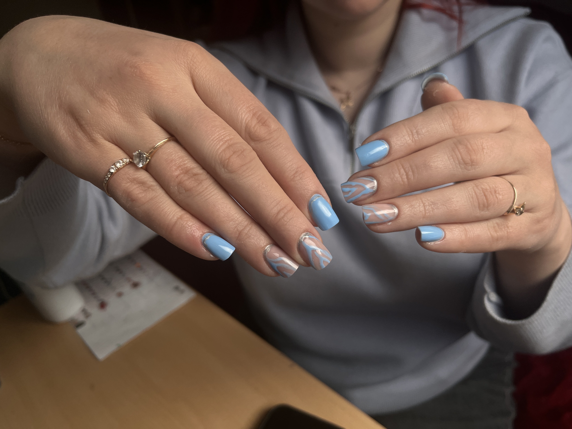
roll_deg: +9.2
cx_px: 286
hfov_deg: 67.3
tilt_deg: -32.9
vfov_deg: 53.1
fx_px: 430
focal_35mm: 26
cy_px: 214
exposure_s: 1/489
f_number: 1.6
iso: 50
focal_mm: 5.1
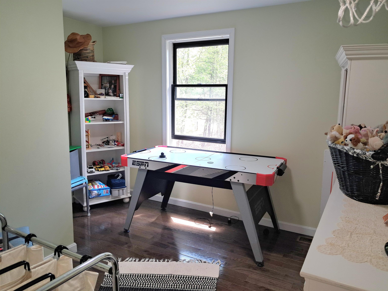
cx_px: 194
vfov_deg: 51.4
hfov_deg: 65.3
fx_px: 303
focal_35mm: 27
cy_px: 146
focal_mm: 4
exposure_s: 1/50
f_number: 1.8
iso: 50
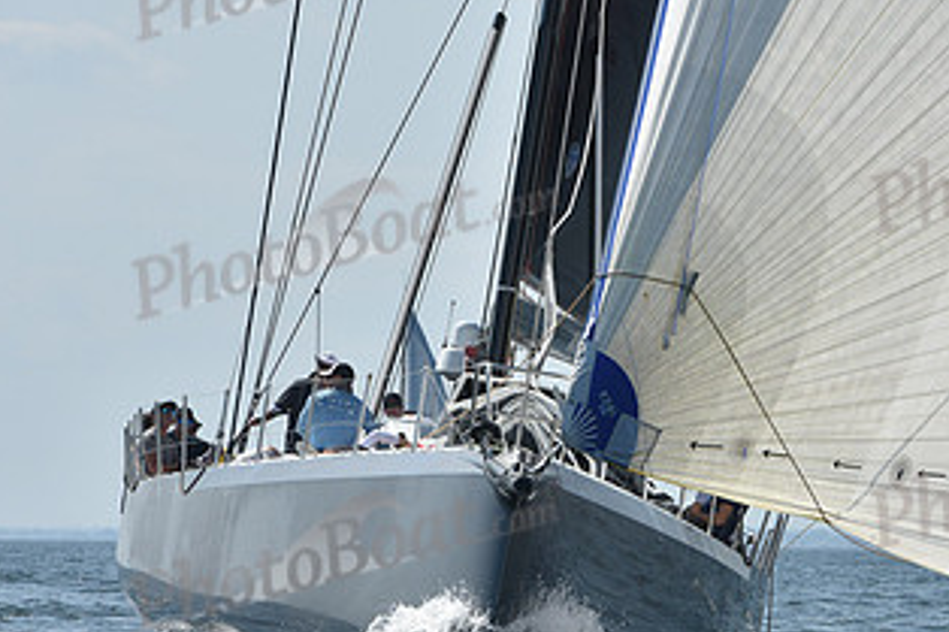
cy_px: 355
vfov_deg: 3.7
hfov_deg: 5.6
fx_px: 9748
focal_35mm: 370
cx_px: 716
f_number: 9
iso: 250
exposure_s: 1/1250
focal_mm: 200
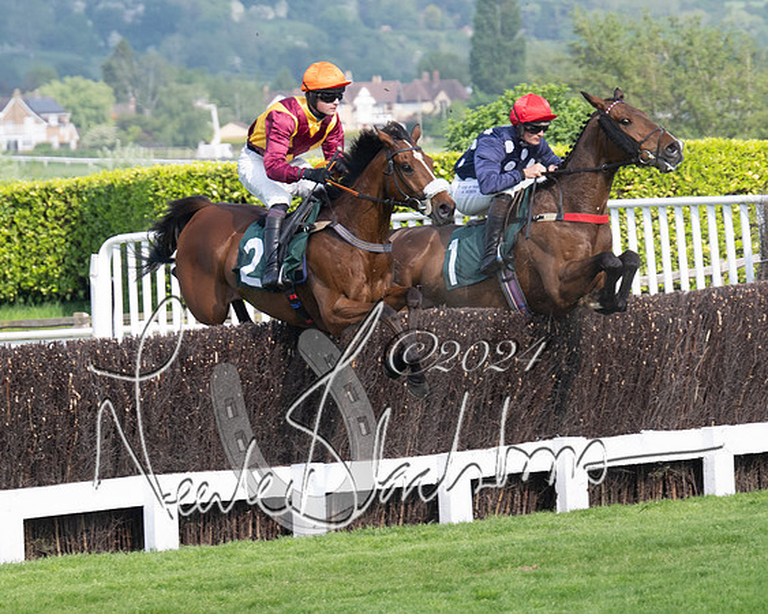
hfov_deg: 6.6
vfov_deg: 5.3
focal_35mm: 293
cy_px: 351
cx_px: 216
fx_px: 6653
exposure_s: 1/1600
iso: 400
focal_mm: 125
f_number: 4
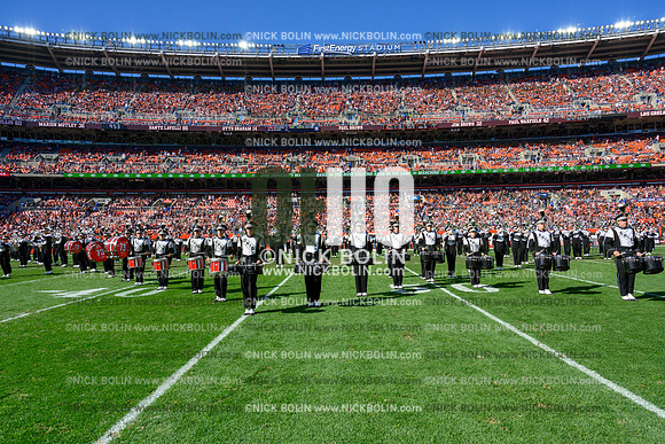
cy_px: 222
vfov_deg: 53.2
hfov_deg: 73.7
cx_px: 332
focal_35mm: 24
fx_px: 443
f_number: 8
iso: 1000
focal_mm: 24
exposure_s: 1/3200
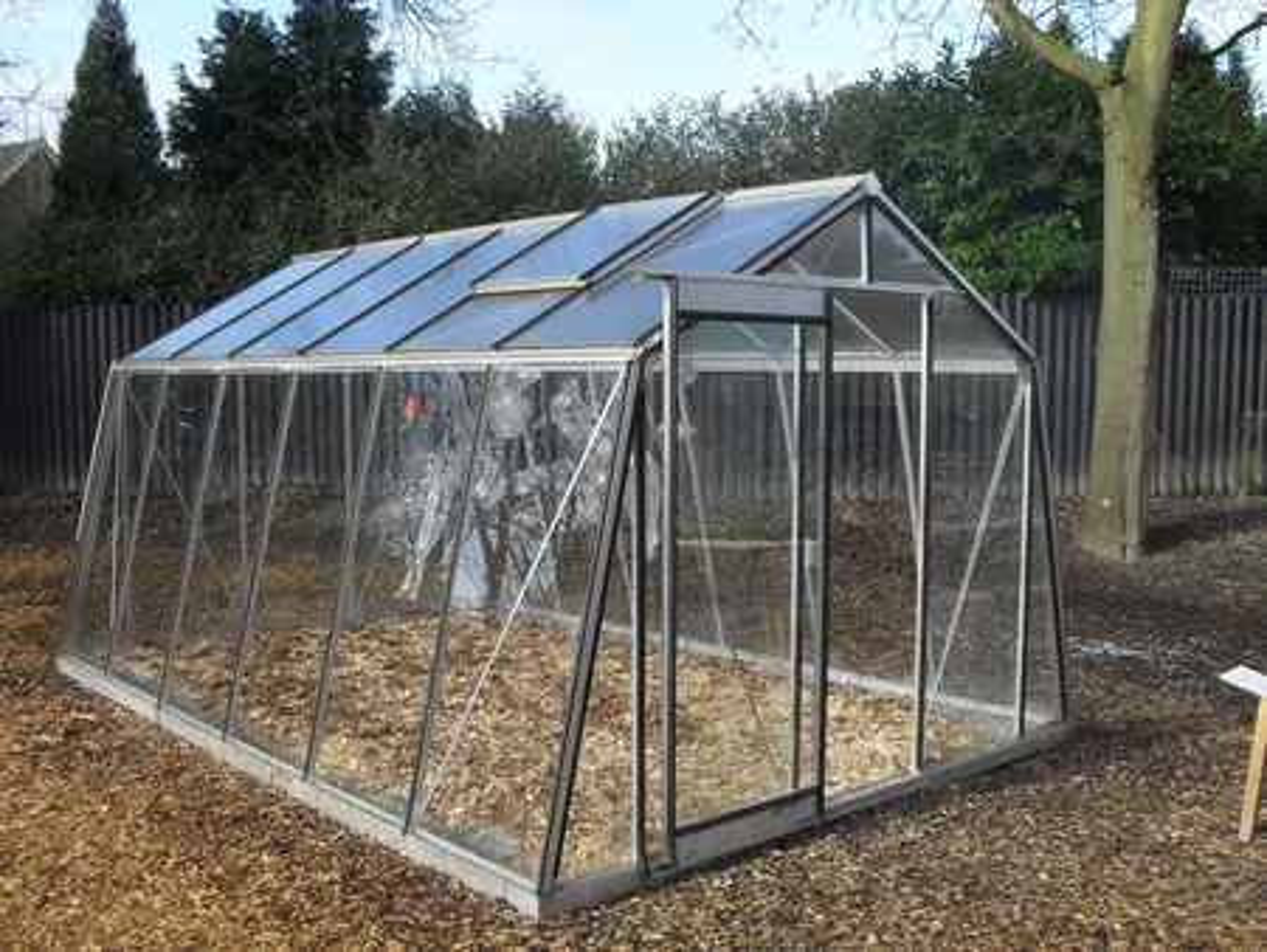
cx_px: 634
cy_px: 476
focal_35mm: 35
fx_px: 1282
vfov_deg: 40.7
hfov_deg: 52.6
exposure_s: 1/350
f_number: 3.2
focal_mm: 6.3
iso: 100
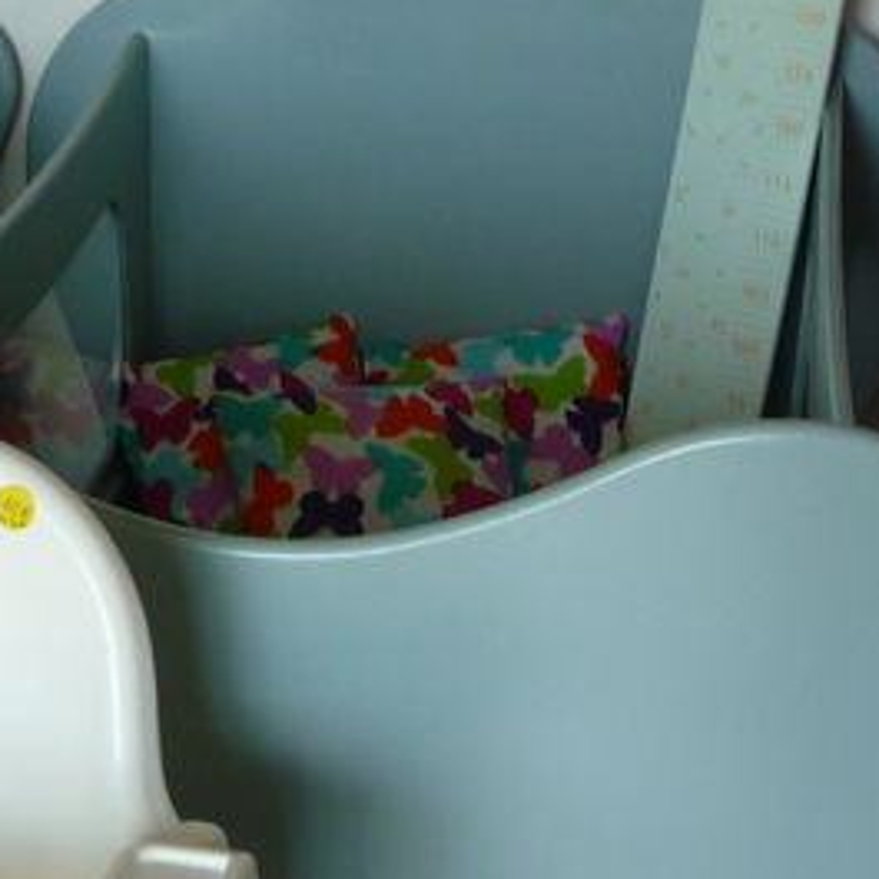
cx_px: 279
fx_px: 2873
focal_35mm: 100
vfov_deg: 17.3
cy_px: 650
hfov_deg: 17.3
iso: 125
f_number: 3.3
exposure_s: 1/30
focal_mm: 5.2
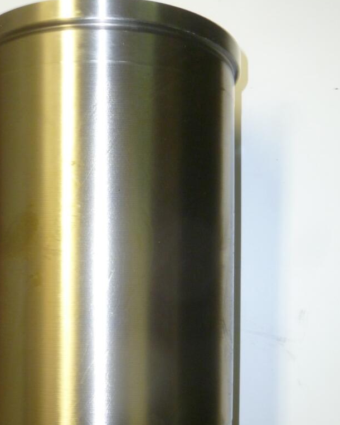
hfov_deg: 34.8
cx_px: 139
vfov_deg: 42.2
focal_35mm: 43
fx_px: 541
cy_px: 292
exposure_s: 1/30
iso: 200
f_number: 3.3
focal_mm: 5
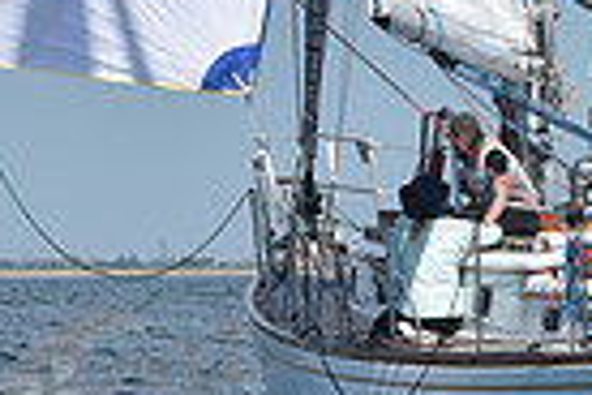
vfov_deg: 3.8
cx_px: 592
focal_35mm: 357
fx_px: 5870
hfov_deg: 5.8
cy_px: 114
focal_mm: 85
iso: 250
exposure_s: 1/800
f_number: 11
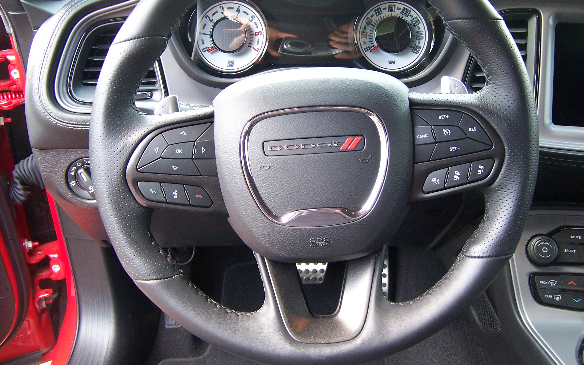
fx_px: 573
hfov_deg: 54.0
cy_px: 142
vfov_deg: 35.2
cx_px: 300
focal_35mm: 36
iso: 140
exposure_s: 1/30
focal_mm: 5.5
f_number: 3.4
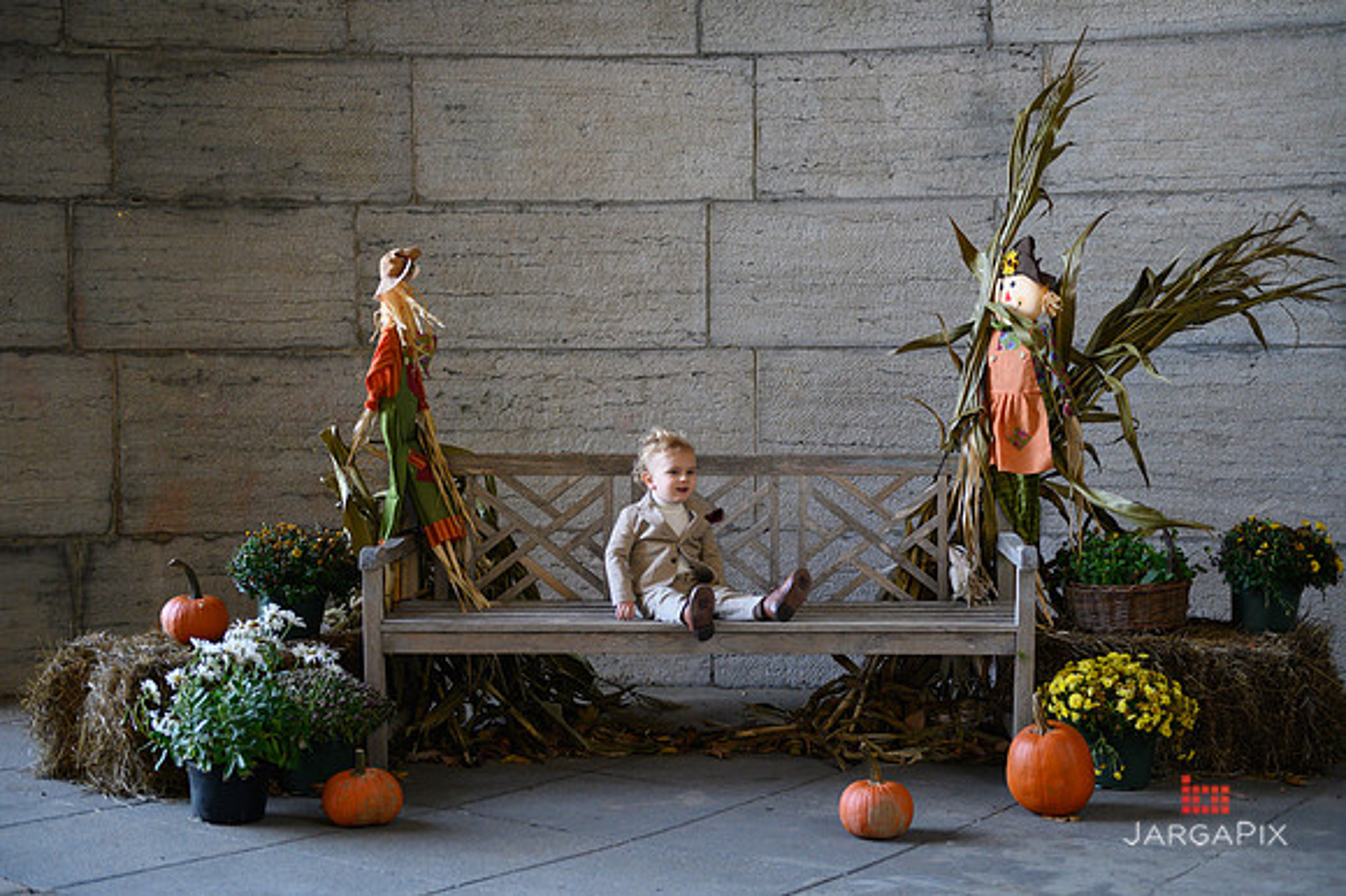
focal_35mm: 50
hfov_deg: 39.6
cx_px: 673
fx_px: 1868
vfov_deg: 27.0
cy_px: 448
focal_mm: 50
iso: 2000
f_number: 3.2
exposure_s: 1/500
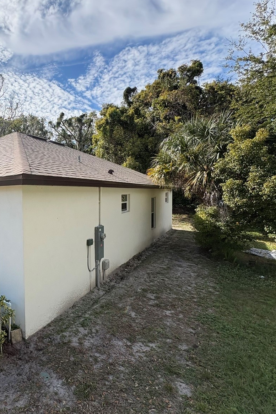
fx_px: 230
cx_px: 38
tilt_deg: -0.3
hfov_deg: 55.4
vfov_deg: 84.0
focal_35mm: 20
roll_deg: +0.2
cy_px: 205
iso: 64
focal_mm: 2.22
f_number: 2.2
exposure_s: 1/1323
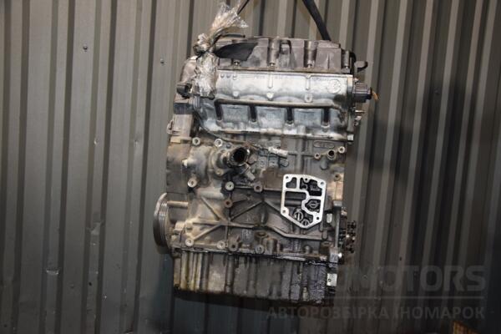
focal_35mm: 36
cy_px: 167
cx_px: 250
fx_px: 501
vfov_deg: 36.9
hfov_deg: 53.1
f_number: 5
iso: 800
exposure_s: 1/60
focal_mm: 24
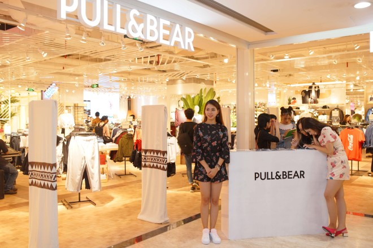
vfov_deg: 41.1
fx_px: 332
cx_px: 186
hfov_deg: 58.7
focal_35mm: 32
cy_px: 124
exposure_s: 1/100
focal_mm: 32
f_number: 4
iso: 1000
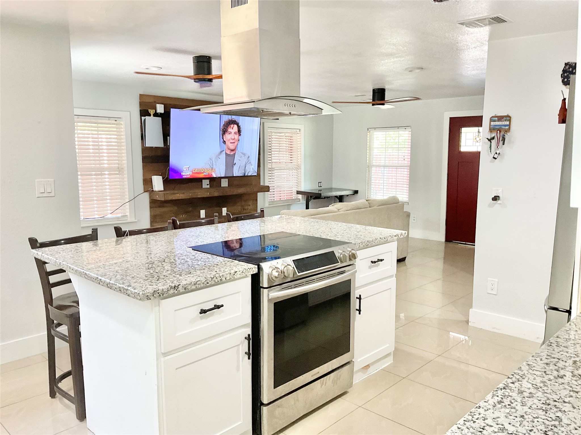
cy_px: 218
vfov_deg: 48.2
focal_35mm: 29
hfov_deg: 61.7
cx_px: 290
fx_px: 487
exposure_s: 1/60
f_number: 1.8
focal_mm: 3
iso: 80
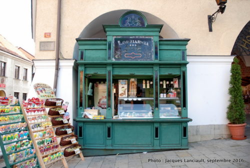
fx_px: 188
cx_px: 125
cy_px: 84
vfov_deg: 48.1
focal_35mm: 27
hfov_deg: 67.3
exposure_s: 1/100
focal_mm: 18
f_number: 5
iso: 200
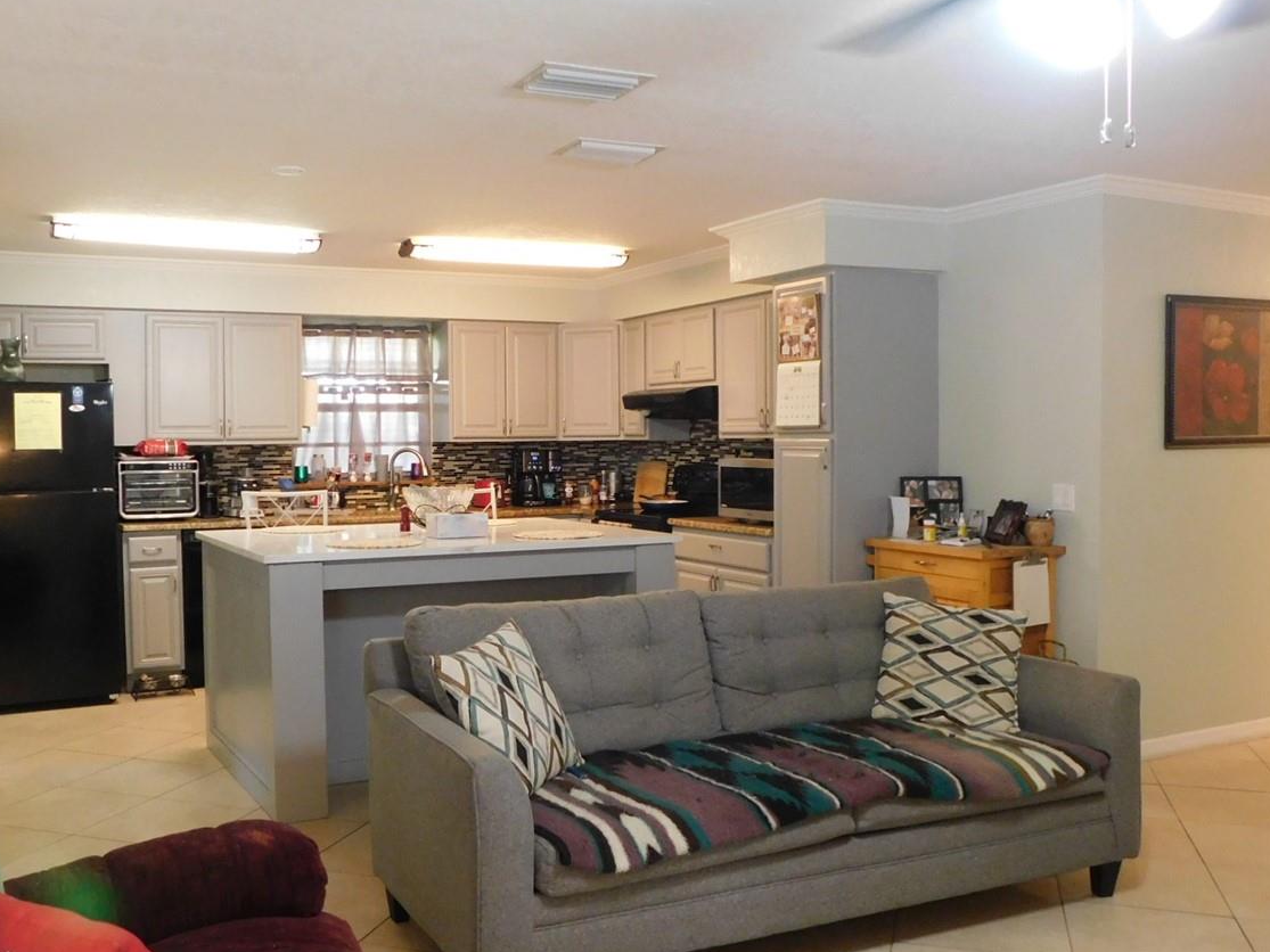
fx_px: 1211
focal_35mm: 33
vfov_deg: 42.9
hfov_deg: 55.1
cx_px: 529
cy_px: 473
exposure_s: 1/25
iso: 400
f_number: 3
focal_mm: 4
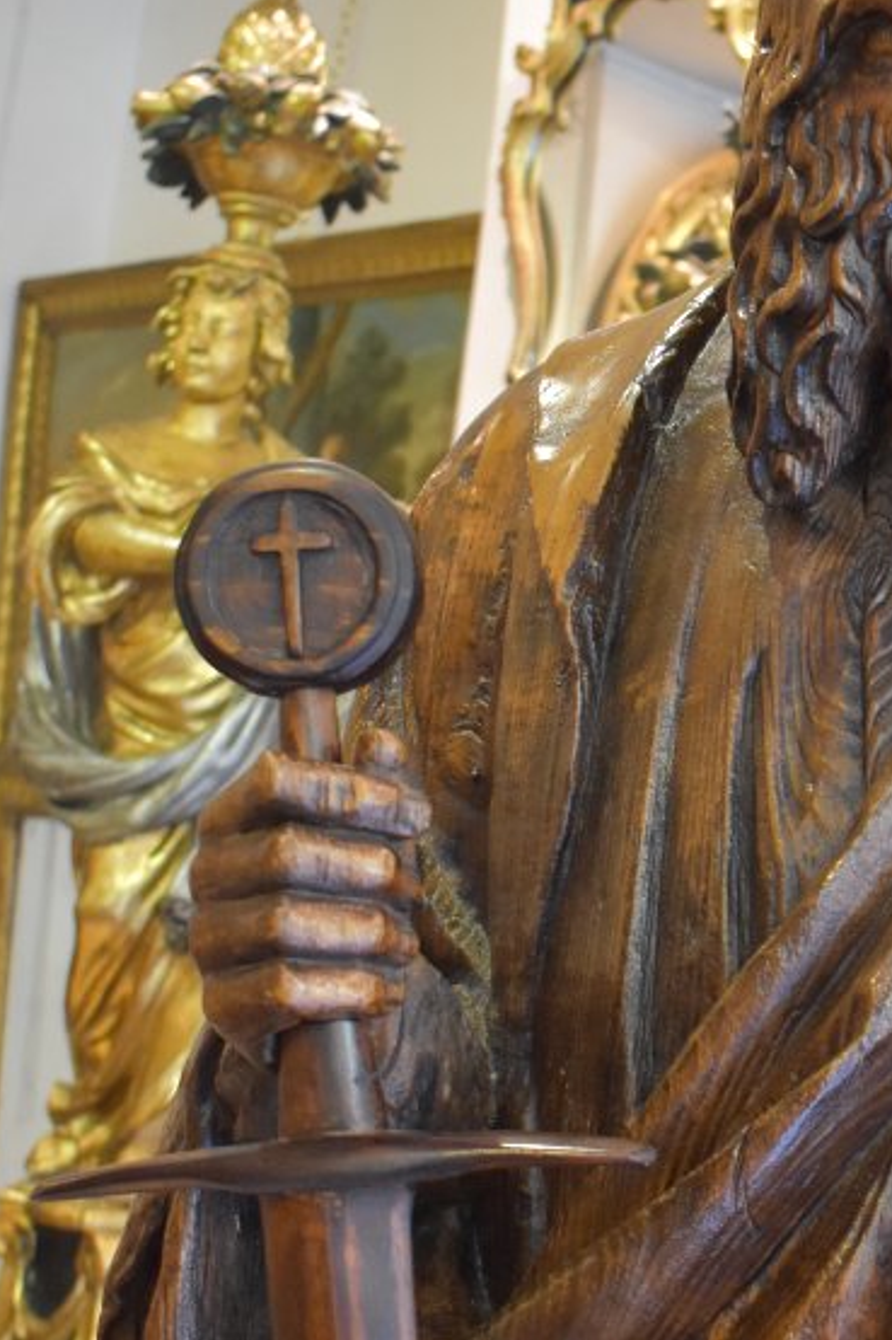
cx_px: 916
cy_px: 781
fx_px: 2901
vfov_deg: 26.0
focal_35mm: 78
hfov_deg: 17.1
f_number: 4
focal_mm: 24
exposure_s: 1/60
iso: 2200
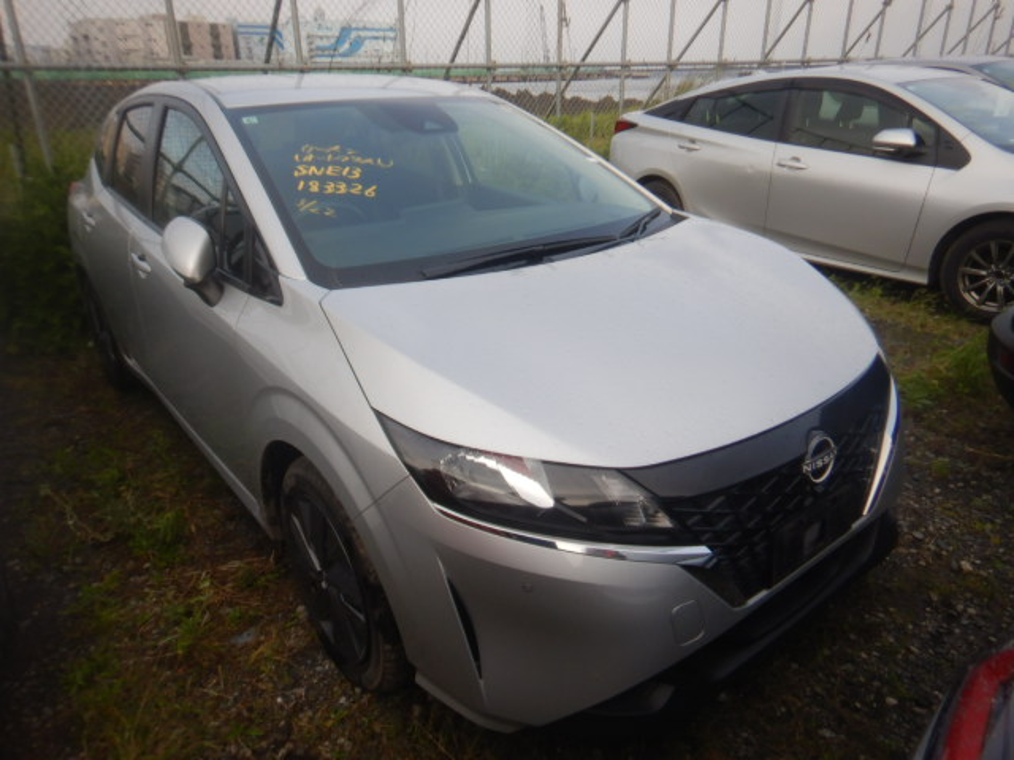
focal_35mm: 24
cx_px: 507
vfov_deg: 56.8
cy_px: 380
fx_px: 703
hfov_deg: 71.6
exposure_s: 1/160
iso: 125
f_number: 2.8
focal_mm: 4.3
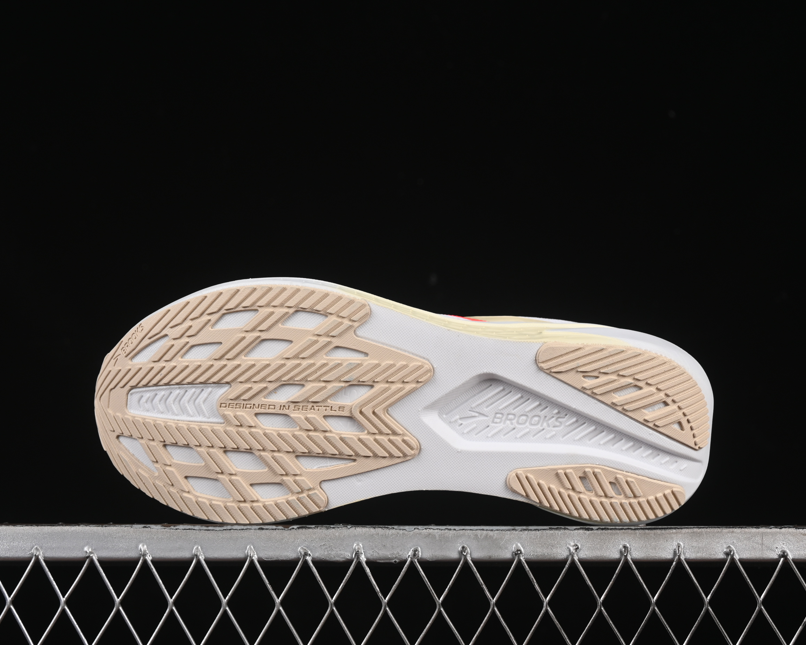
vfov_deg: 18.1
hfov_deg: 22.5
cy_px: 322
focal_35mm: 85
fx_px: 2028
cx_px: 413
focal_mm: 50
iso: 160
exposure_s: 1/80
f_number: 8
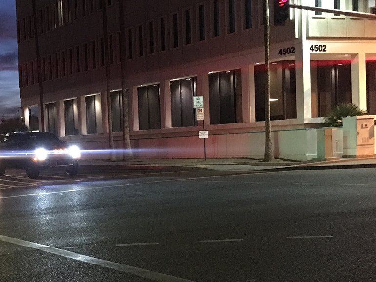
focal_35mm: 60
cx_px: 16
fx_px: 652
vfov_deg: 24.3
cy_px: 190
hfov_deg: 30.3
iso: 160
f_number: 2.2
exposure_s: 1/4
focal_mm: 4.15
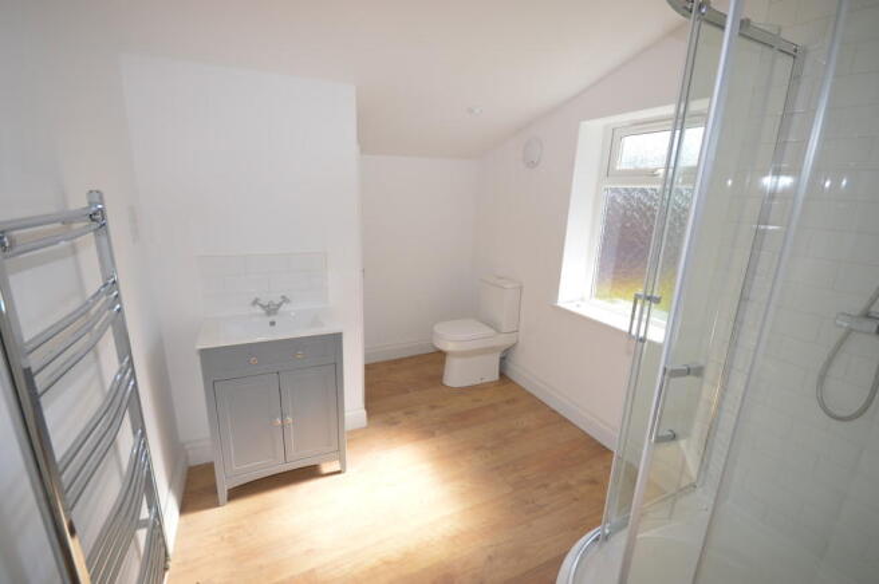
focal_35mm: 15
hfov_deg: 100.4
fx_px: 366
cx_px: 440
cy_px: 292
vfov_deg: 77.2
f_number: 5.6
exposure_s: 1/125
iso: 180
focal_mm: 10
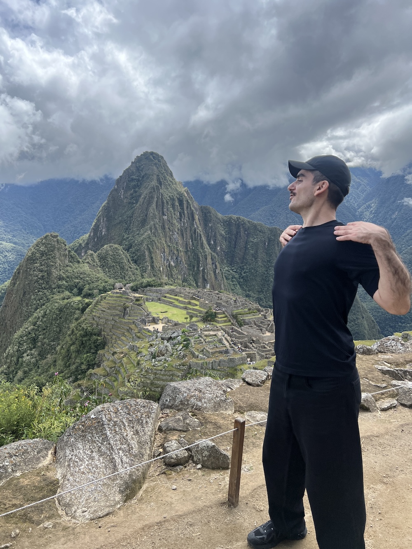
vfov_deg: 67.3
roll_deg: +0.7
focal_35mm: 26
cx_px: 206
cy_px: 274
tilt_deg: -5.5
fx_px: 413
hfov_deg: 53.1
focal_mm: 5.7
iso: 50
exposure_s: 1/3165
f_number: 1.5
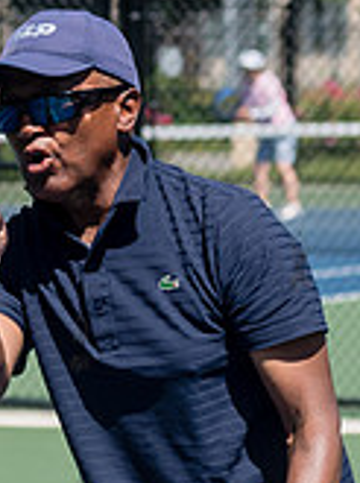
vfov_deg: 4.9
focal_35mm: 403
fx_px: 5610
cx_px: 62
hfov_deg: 3.7
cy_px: 269
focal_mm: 92
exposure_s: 1/1000
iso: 200
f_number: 5
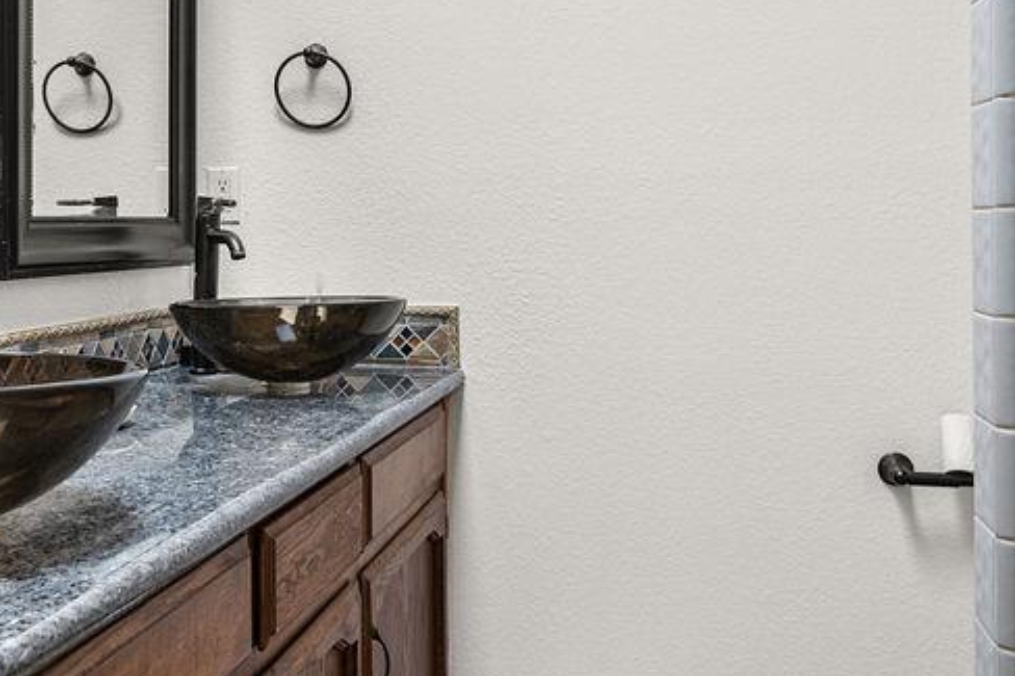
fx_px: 1184
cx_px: 335
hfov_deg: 45.7
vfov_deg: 31.6
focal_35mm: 42
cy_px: 217
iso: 320
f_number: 8
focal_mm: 20
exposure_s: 1/8
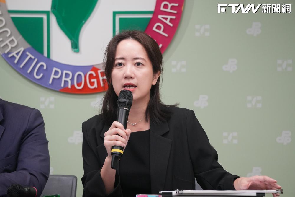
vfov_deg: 7.2
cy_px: 98
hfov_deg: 10.8
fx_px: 1561
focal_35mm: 190
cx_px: 148
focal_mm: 127
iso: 2000
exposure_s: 1/200
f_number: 5.6
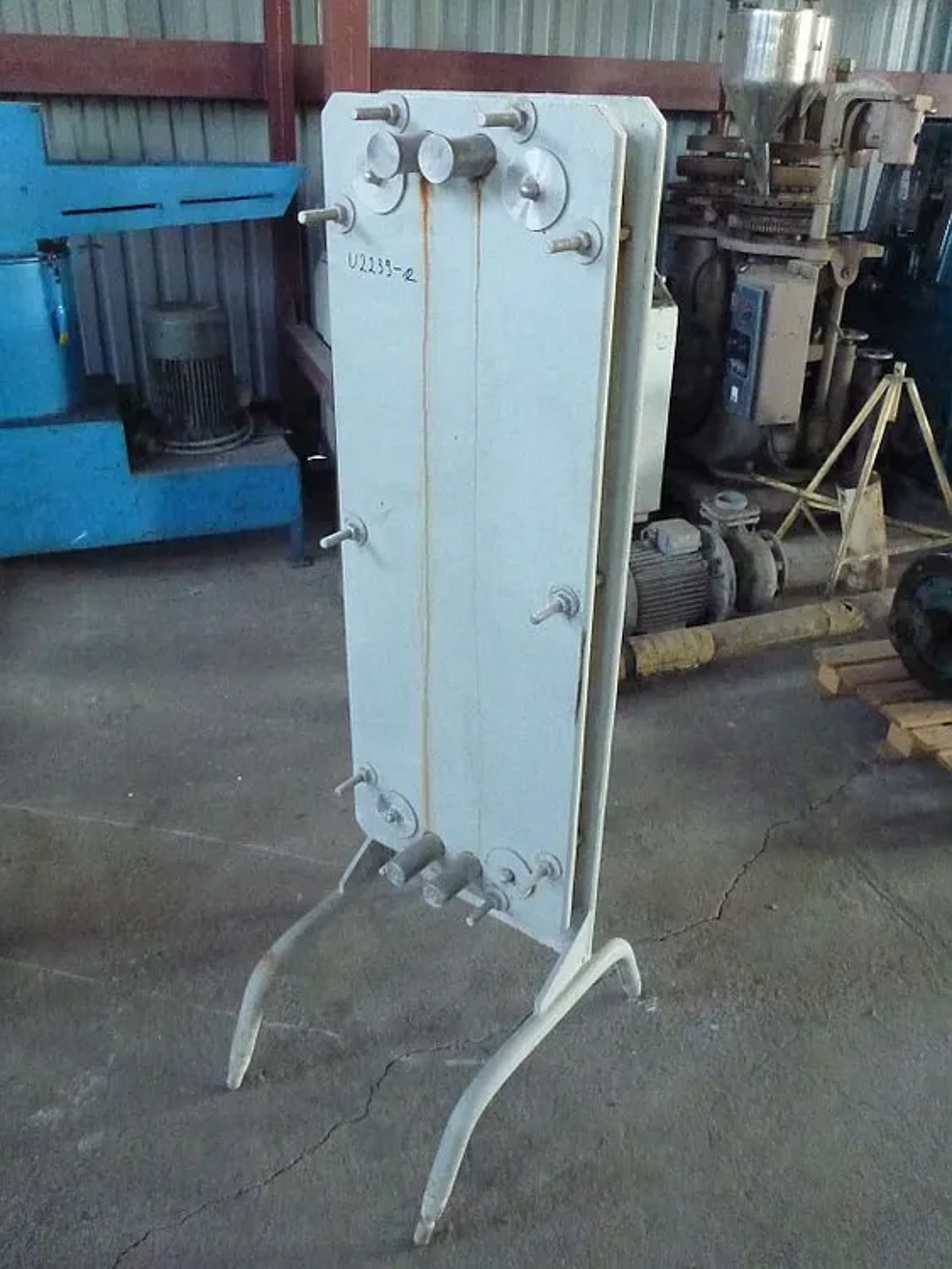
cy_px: 634
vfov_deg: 63.4
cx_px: 476
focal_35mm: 28
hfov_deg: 49.8
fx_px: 1026
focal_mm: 4.9
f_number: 3.3
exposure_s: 1/60
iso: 1600
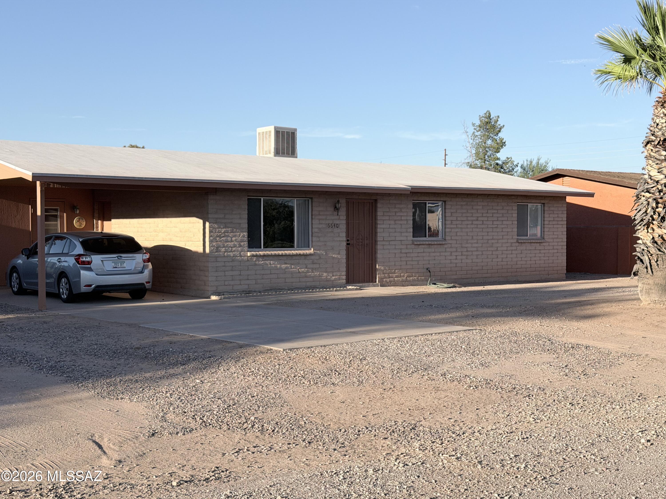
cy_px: 250
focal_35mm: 48
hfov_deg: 39.7
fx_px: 924
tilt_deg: -1.7
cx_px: 333
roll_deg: +0.7
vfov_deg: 30.3
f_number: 1.78
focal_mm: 6.76
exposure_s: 1/3534
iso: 64
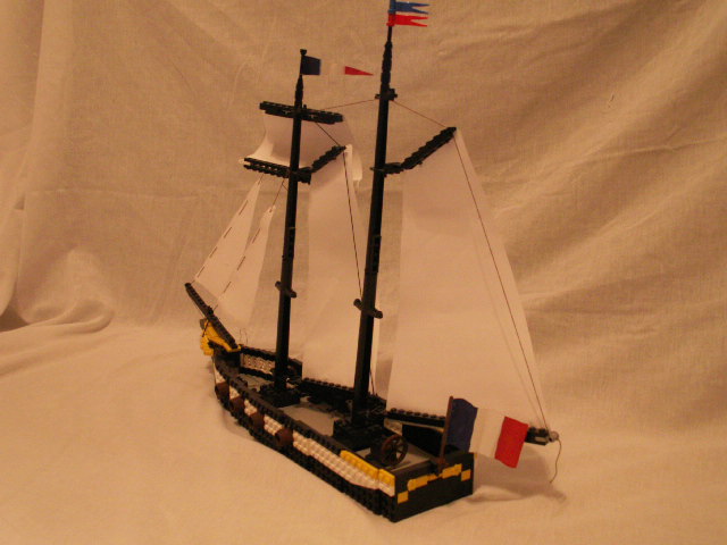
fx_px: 735
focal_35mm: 35
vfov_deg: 40.7
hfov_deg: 52.6
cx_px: 364
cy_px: 272
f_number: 2.8
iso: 160
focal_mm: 5.86
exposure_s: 1/10
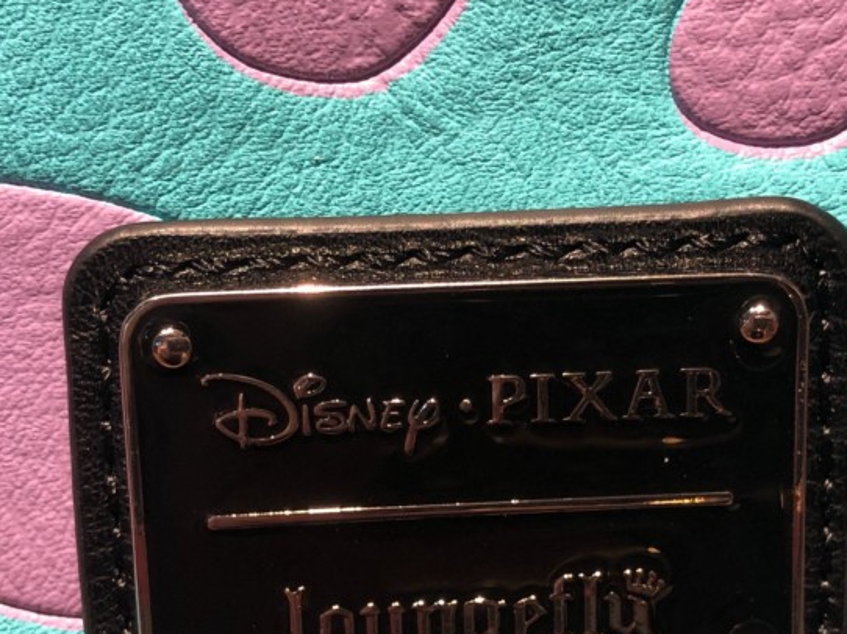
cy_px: 409
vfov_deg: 23.6
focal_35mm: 62
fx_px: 1516
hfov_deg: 31.2
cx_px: 486
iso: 40
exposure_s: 1/20
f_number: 1.8
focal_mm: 3.99
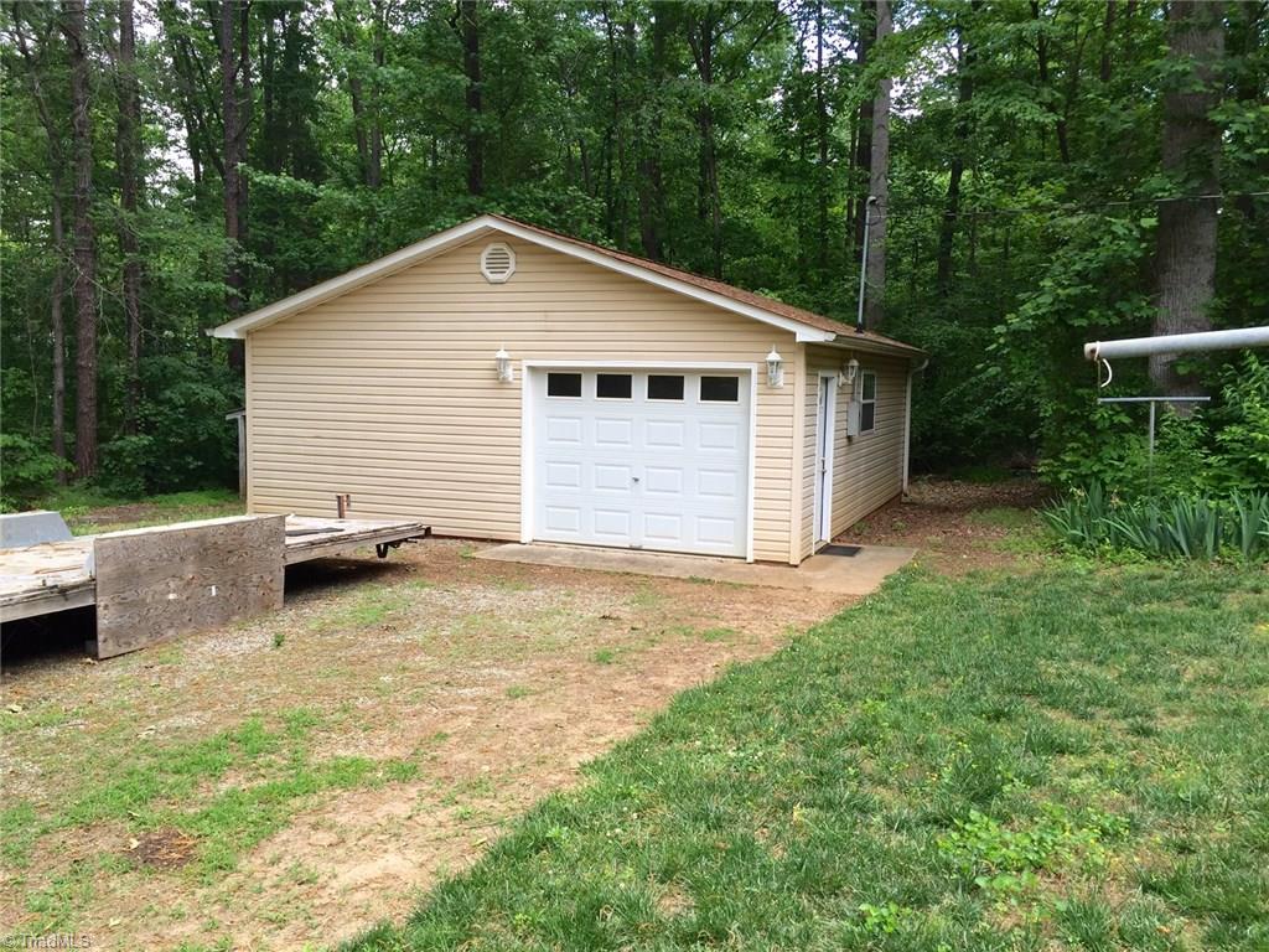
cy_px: 476
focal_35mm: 29
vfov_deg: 48.2
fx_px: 1063
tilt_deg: -5.4
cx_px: 634
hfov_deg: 61.7
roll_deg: -0.5
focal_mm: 4.15
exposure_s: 1/430
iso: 32
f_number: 2.2
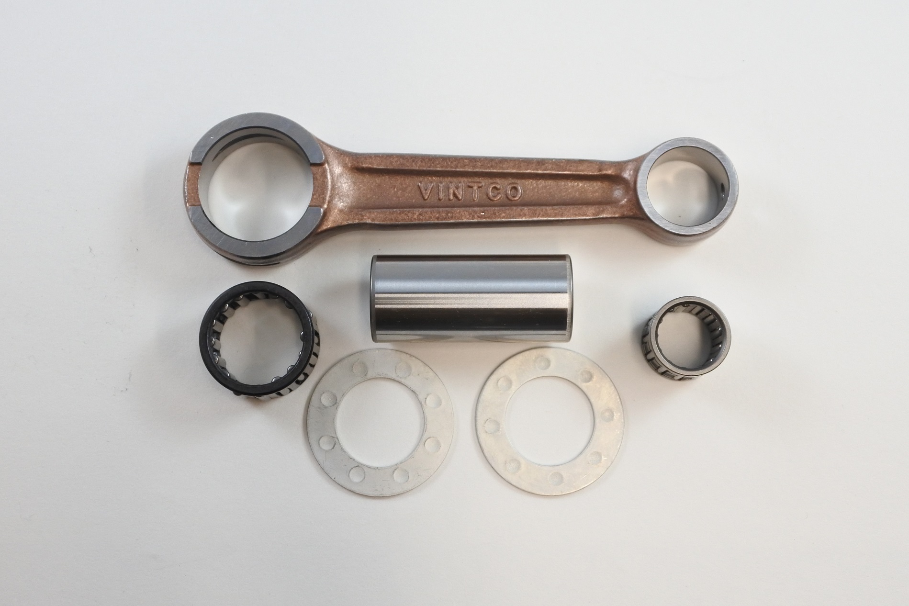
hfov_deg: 47.4
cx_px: 454
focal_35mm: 41
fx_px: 1035
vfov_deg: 32.6
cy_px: 303
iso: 450
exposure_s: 1/125
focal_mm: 15.3
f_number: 4.2
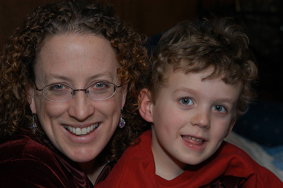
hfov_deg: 16.7
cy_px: 94
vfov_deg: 11.1
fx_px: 966
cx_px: 142
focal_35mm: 123
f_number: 5.6
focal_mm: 82
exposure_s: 1/60
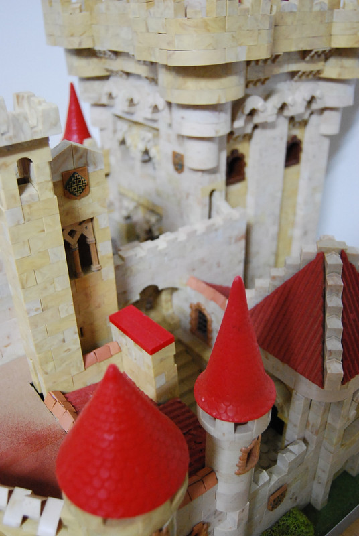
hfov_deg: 40.1
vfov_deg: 57.2
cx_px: 180
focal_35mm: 33
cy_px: 268
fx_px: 492
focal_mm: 22
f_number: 3.8
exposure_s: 1/30
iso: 1600
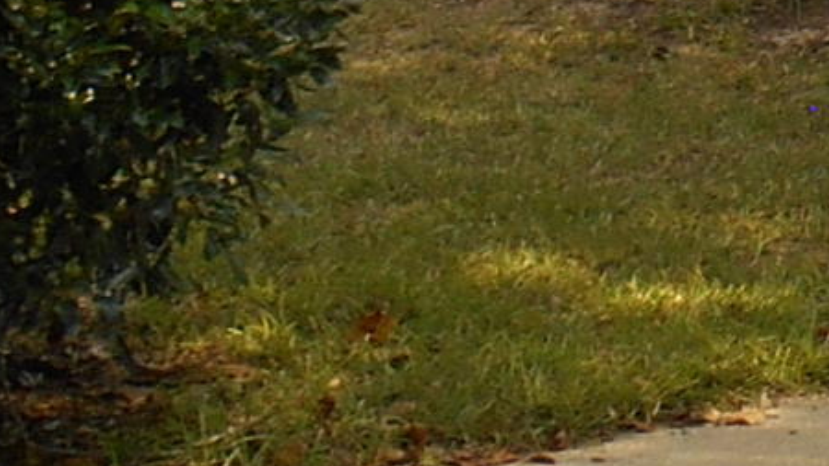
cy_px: -961
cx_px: 2242
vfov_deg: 5.9
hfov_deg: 9.6
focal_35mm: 189
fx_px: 4154
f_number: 3.4
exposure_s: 1/400
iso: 80
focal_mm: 4.7
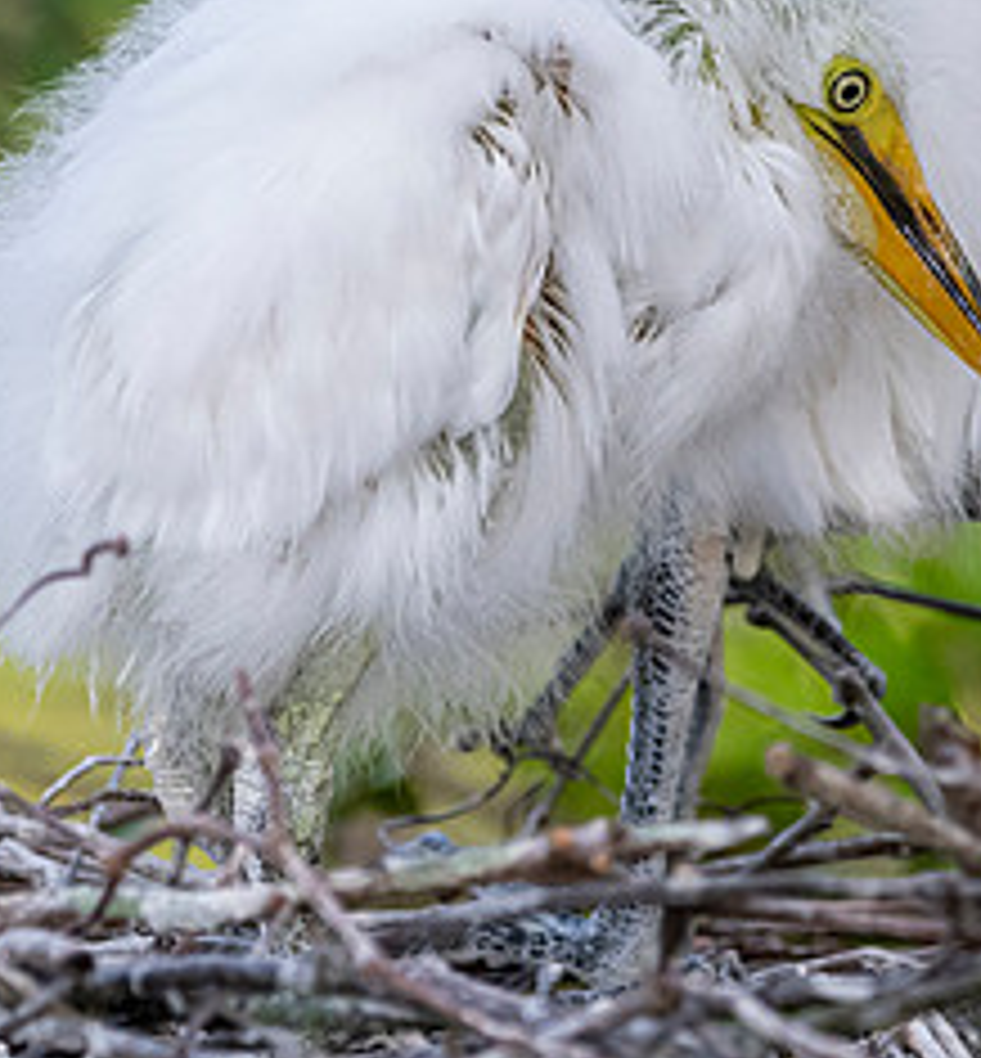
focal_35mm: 738
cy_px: 170
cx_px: 900
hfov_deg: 2.3
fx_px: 24602
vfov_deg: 2.5
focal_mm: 260
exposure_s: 1/2000
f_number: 7.1
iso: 2000
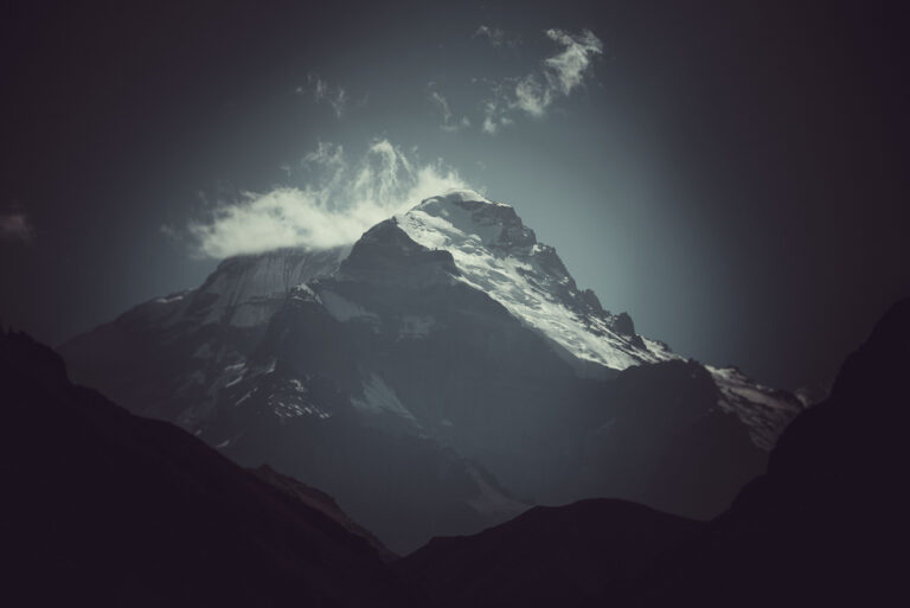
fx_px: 4097
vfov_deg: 8.5
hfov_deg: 12.7
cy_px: 304
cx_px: 455
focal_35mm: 162
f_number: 7.1
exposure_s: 1/640
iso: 50
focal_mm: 162
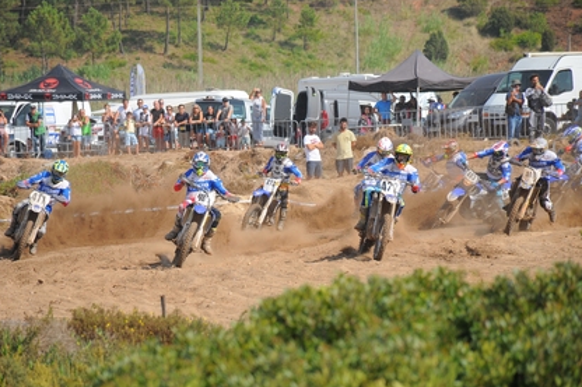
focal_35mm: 227
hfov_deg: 9.1
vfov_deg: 6.0
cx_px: 271
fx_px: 3668
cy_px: 199
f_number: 6.3
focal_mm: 140
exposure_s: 1/800
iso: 320
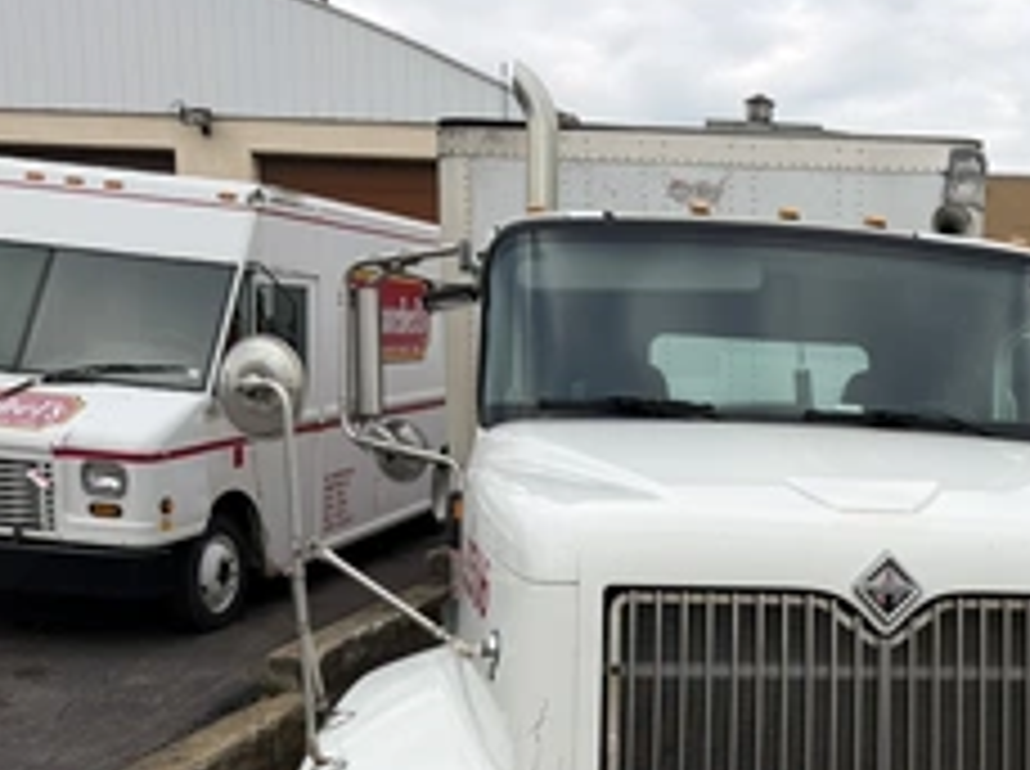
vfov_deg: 33.3
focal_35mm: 42
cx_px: 877
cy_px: 612
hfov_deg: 42.1
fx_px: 1248
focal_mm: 6.76
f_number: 1.78
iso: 80
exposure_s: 1/1522
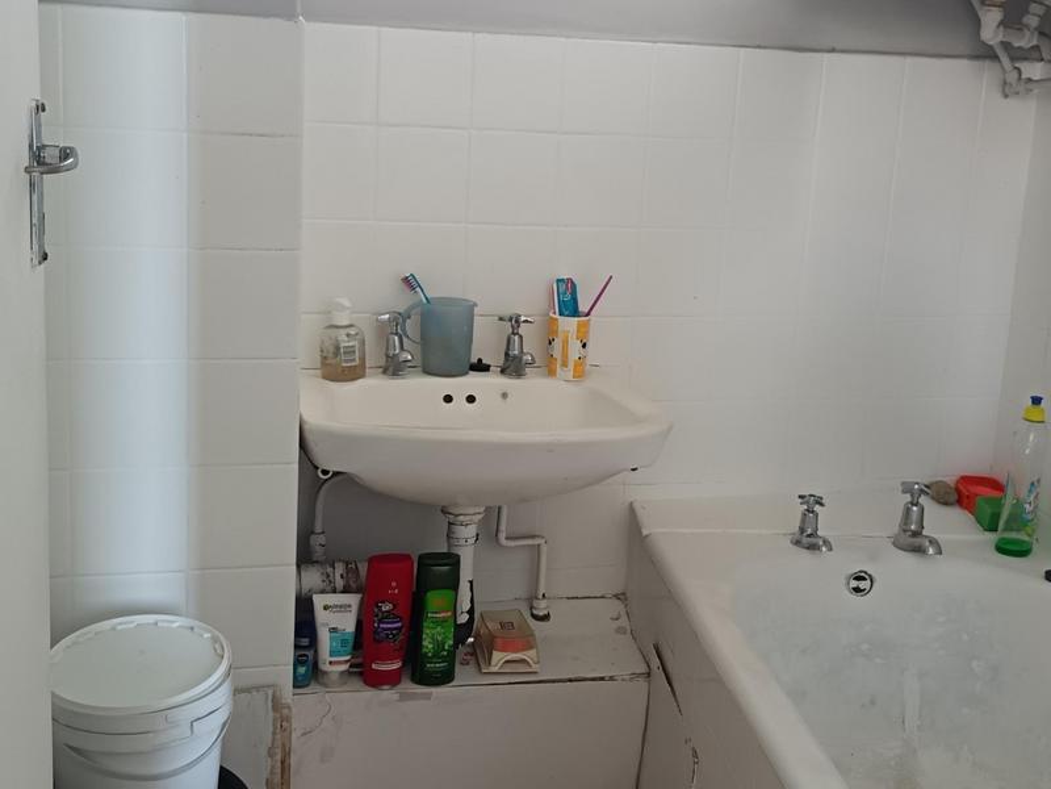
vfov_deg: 30.3
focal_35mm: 48
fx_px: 1457
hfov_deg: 39.7
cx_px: 526
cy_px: 394
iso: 1318
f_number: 1.75
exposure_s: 1/25
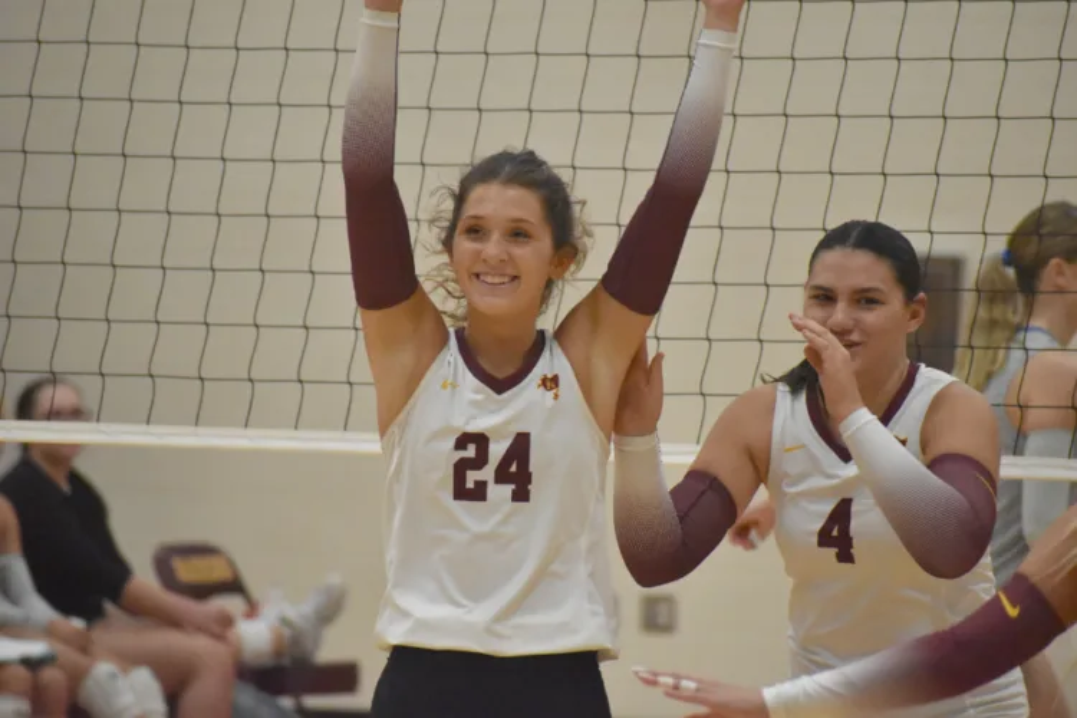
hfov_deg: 5.5
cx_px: 538
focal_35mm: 375
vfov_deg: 3.7
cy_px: 359
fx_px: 11218
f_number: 6
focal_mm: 250
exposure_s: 1/640
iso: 6400
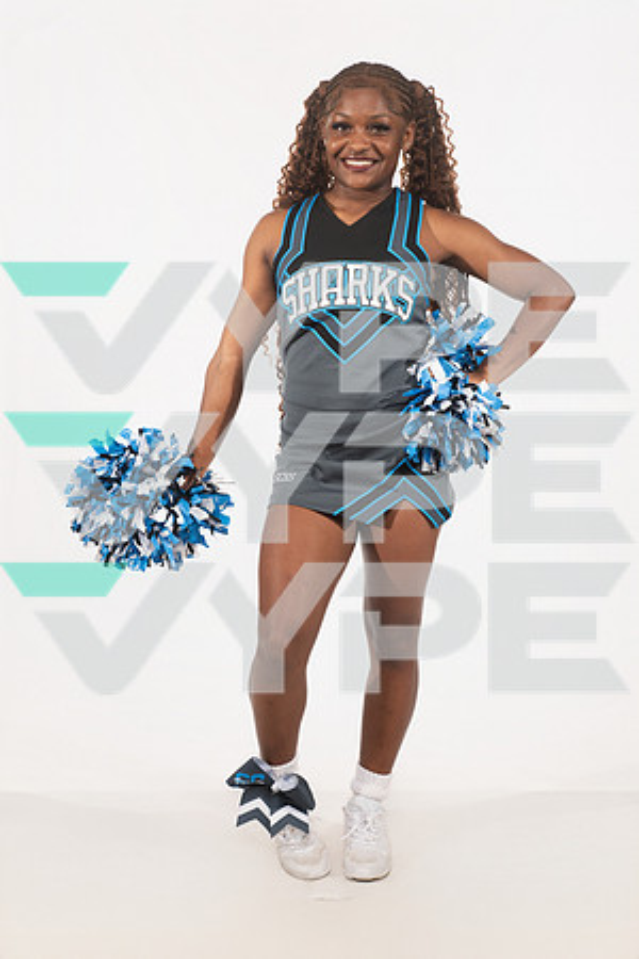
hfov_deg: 28.1
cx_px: 320
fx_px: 1278
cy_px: 480
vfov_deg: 41.1
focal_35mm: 48
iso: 500
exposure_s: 1/320
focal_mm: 48
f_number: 7.1
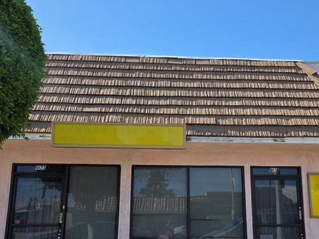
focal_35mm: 35
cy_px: 156
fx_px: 322
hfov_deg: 52.4
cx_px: 185
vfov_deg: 40.2
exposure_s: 1/2450
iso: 80
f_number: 1.8
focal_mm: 5.4
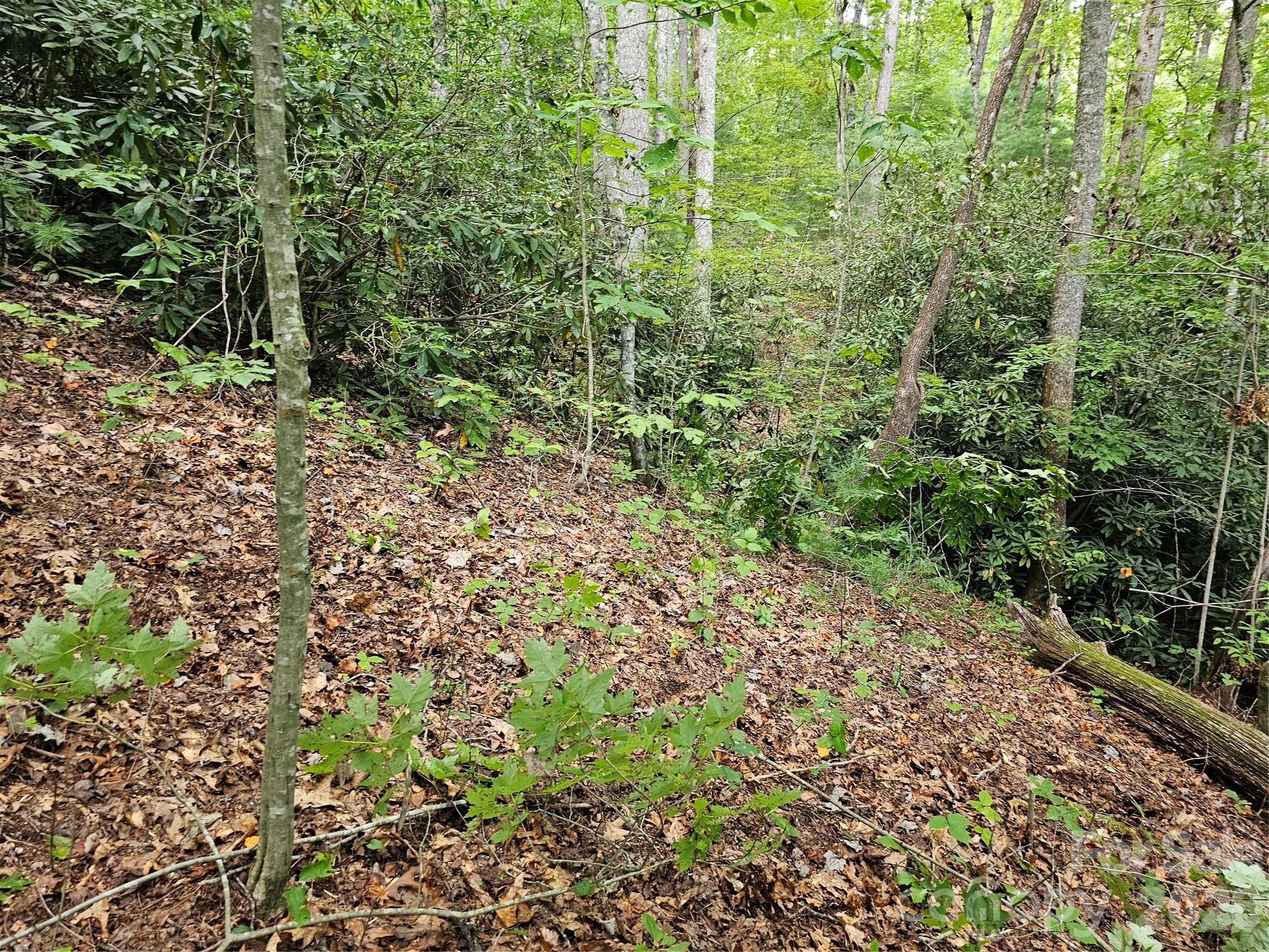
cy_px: 476
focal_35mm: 23
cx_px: 634
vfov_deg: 58.9
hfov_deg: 73.9
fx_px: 843
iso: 320
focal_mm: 6.3
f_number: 1.7
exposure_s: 1/120
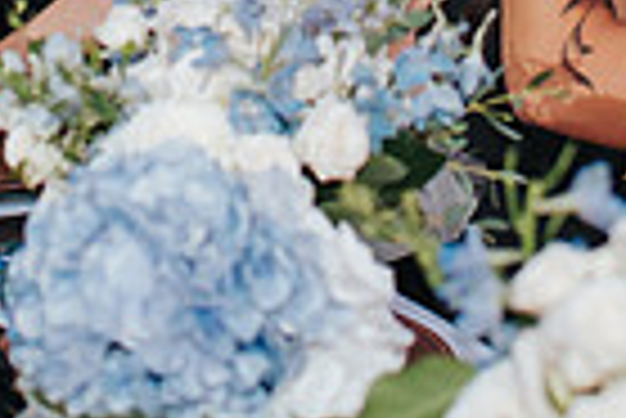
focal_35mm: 197
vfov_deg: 6.7
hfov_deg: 10.4
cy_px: -537
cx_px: 159
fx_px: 3429
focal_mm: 35
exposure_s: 1/200
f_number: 2.8
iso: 1000
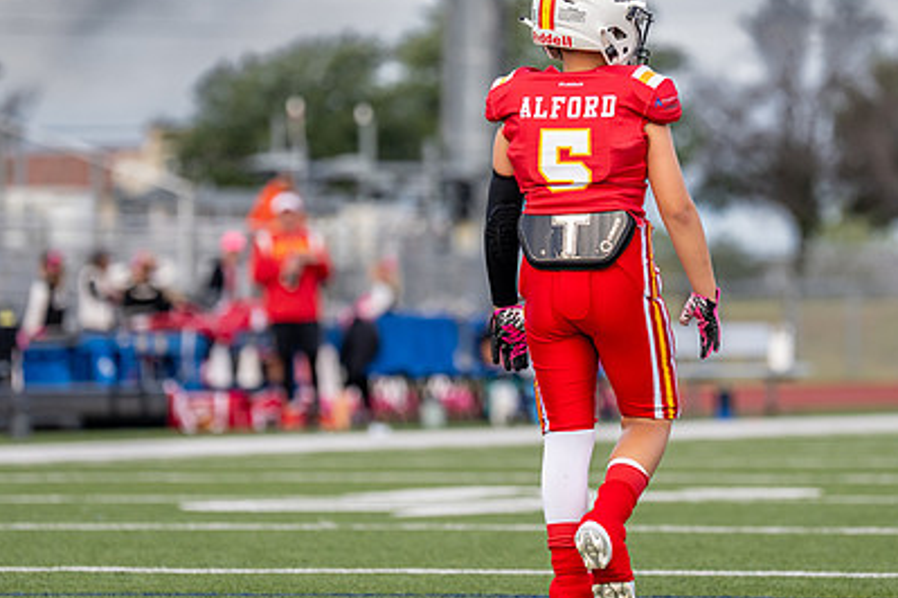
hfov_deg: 6.8
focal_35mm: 305
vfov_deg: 4.5
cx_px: 493
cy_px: 269
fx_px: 7607
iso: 400
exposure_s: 1/2500
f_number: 2.8
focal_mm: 160
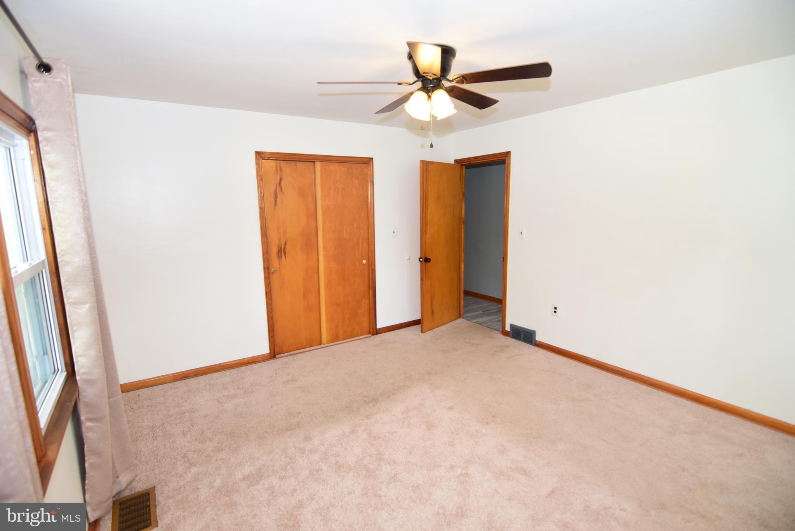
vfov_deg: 72.2
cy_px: 266
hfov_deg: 94.9
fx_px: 365
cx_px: 398
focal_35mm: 16
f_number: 6.3
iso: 800
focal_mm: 11
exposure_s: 1/60
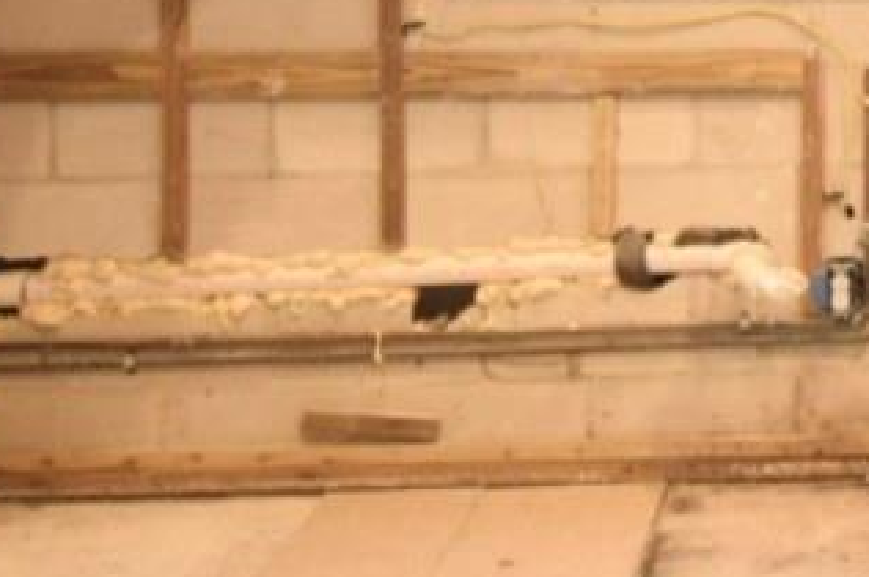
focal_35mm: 75
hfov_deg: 23.1
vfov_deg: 16.5
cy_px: -288
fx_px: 1809
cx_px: 1210
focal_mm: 10
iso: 1250
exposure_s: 1/50
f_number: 4
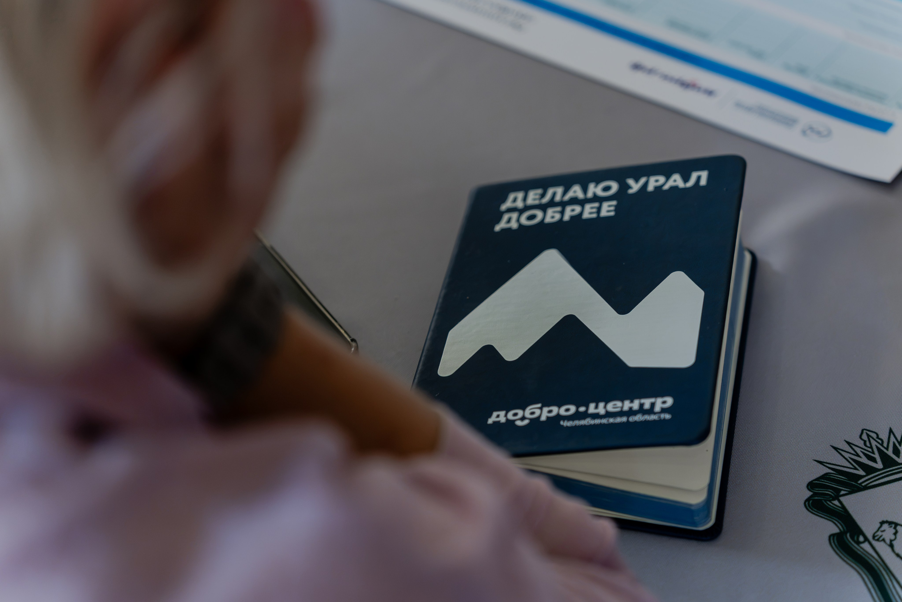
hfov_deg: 27.0
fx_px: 1879
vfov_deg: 18.2
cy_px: 301
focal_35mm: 75
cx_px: 451
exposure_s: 1/160
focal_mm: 75
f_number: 3.2
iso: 1000
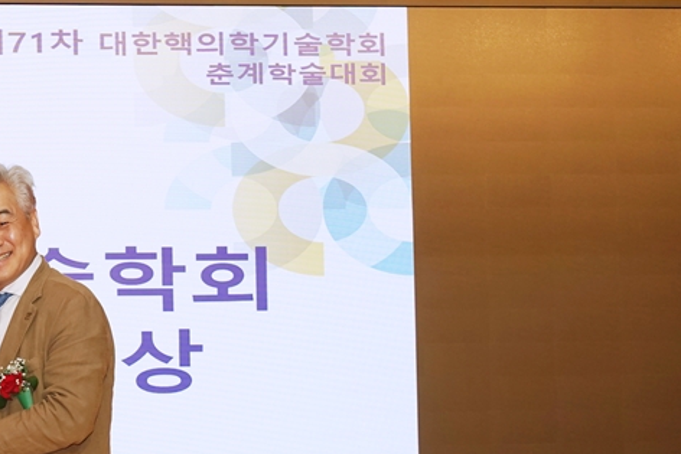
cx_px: 7
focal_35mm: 89
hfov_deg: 22.1
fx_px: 1684
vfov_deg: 15.1
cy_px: 463
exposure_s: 1/80
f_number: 7.1
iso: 400
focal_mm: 42
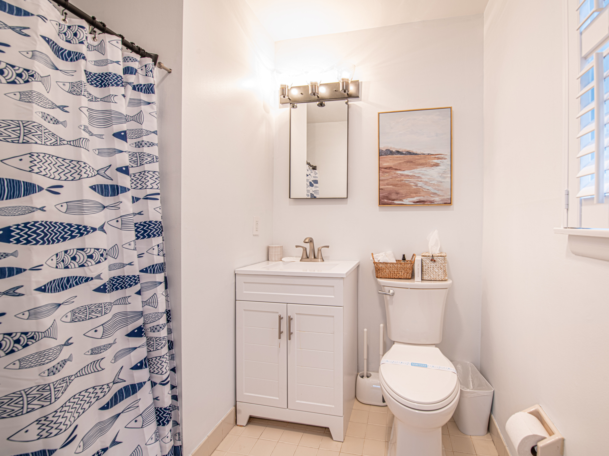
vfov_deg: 80.4
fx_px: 270
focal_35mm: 15
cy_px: 228
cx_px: 343
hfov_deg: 96.3
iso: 64
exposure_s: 1.6
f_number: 9
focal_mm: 14
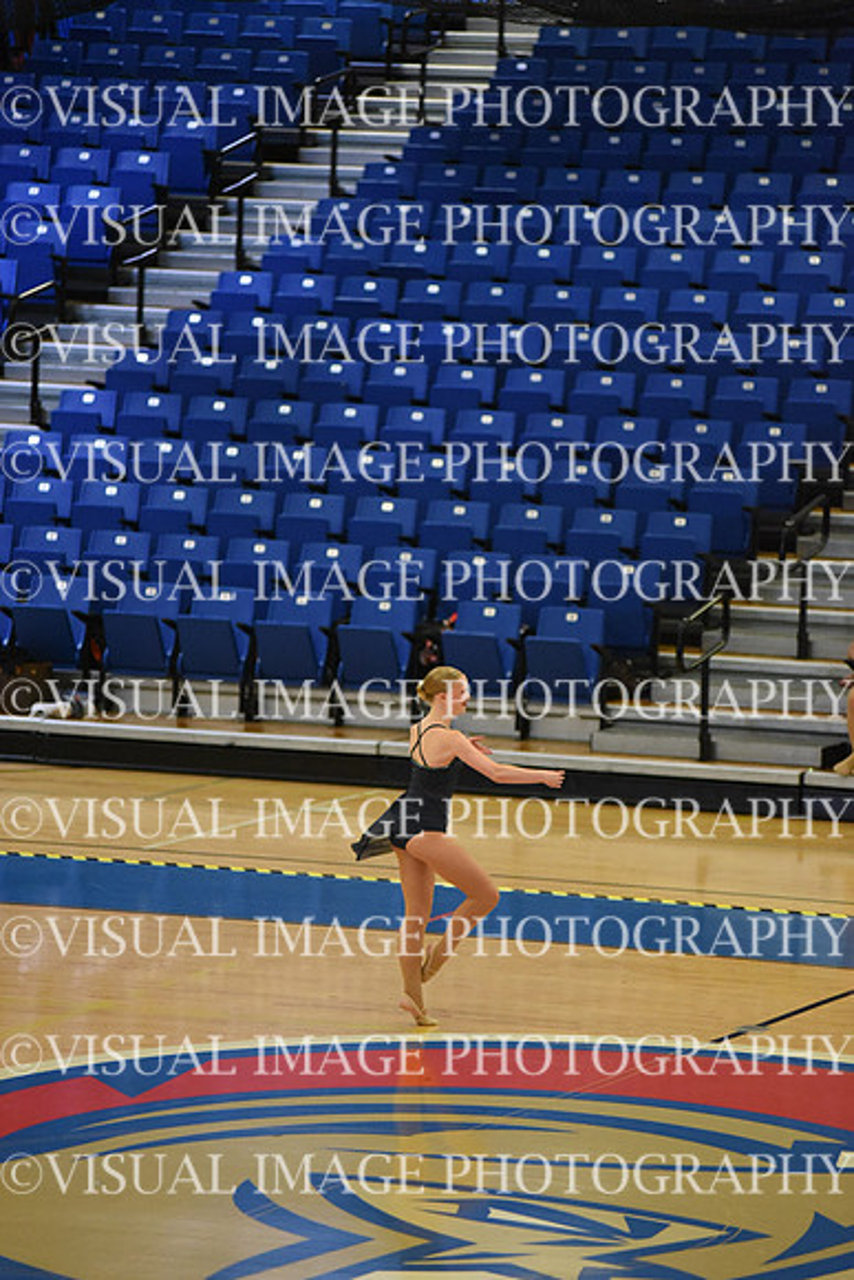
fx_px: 7112
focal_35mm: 200
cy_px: 640
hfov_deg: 6.9
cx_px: 427
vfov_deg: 10.3
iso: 8000
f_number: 2.8
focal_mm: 200
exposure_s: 1/1000
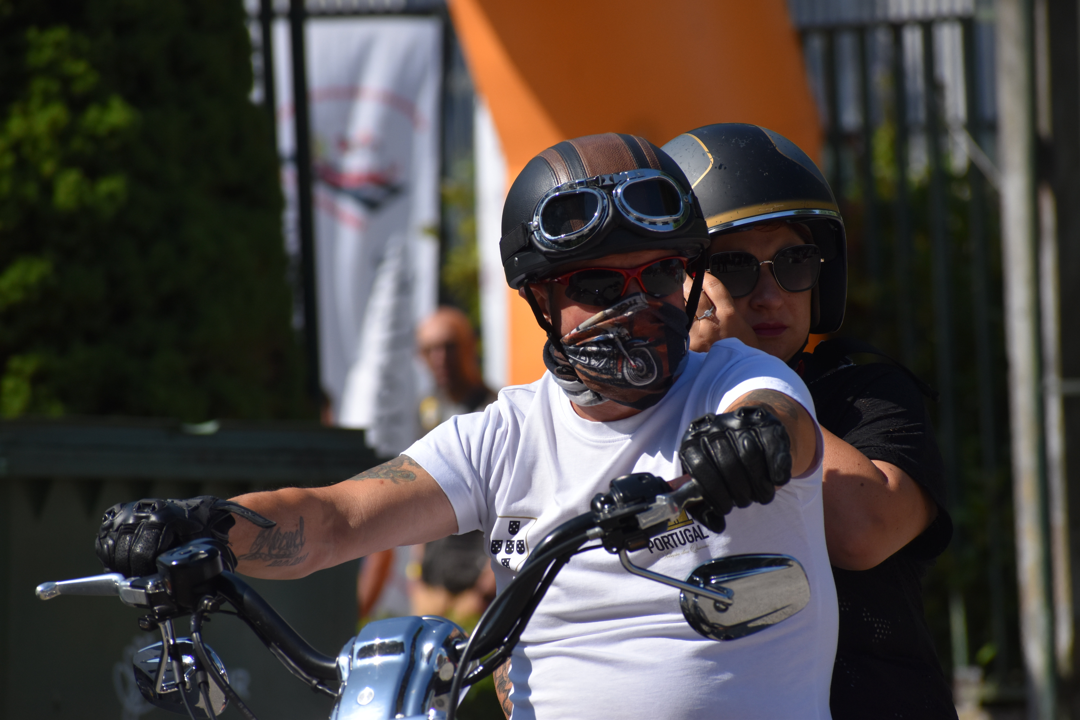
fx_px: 10349
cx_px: 540
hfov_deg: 6.0
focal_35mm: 345
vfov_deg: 4.0
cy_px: 360
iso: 400
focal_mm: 230
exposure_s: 1/2000
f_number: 8
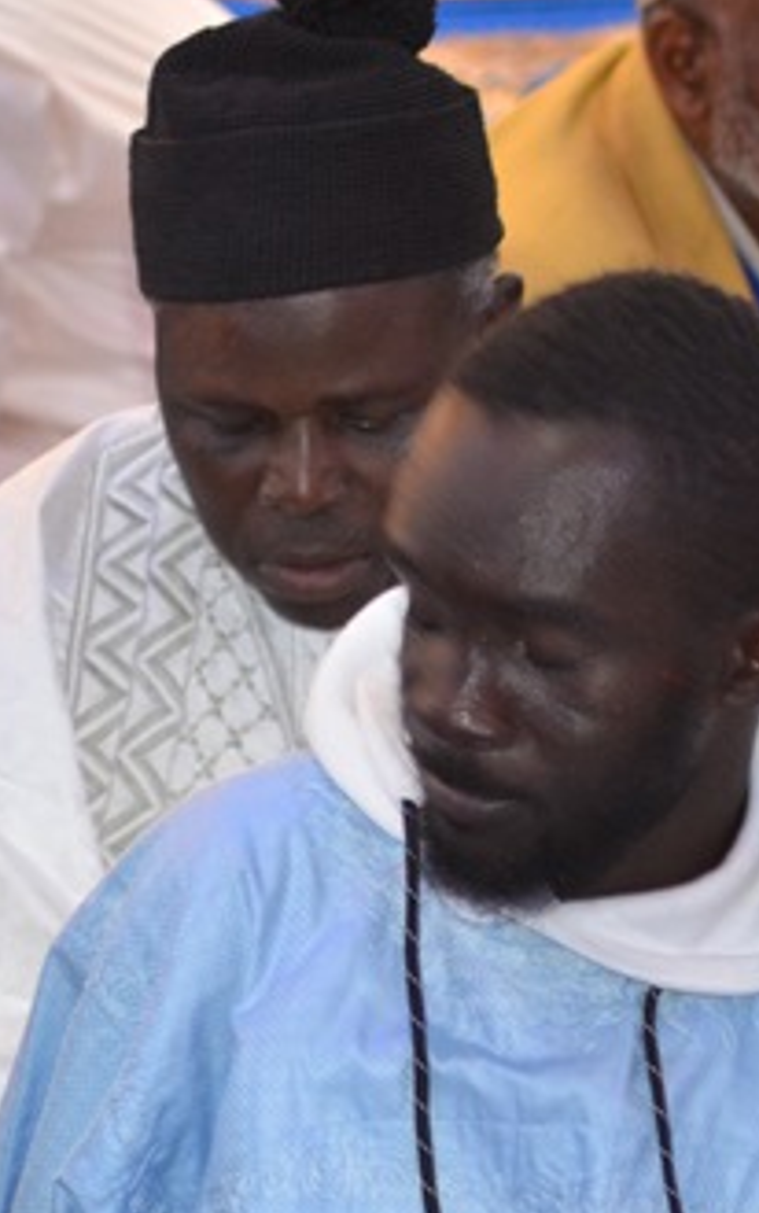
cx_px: -634
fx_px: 10974
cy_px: 1154
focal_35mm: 332
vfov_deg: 6.3
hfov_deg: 3.9
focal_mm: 70
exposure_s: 1/60
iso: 800
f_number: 4
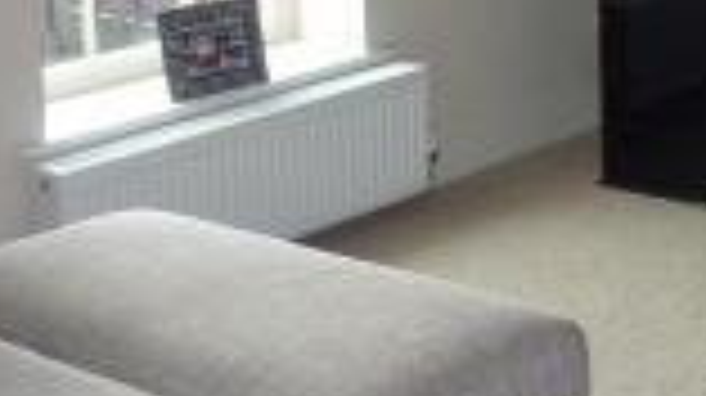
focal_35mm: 96
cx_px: 827
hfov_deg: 20.9
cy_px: -81
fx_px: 1796
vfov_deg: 12.3
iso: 200
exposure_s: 1/30
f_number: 3.3
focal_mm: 4.1
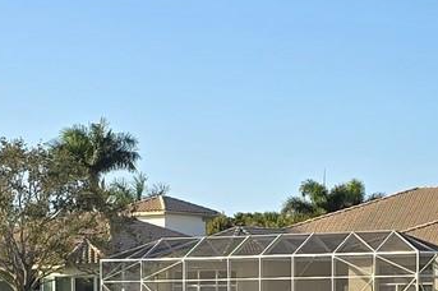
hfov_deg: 14.3
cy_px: 436
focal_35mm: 143
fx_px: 1738
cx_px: 273
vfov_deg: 9.3
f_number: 1.7
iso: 12
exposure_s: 1/488
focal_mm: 6.3
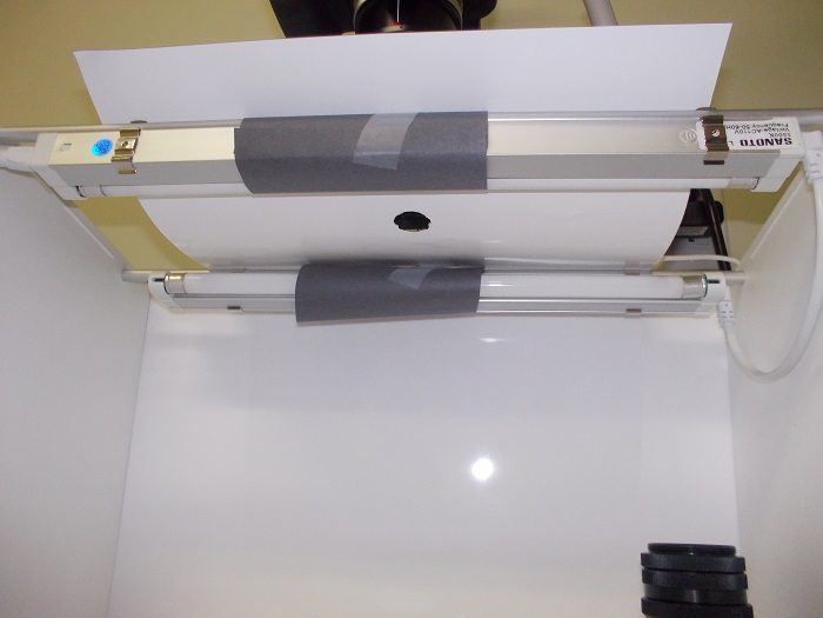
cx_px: 412
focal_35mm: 29
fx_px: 689
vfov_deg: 48.2
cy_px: 309
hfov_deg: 61.7
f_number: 3.3
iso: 200
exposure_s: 1/25
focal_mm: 4.1
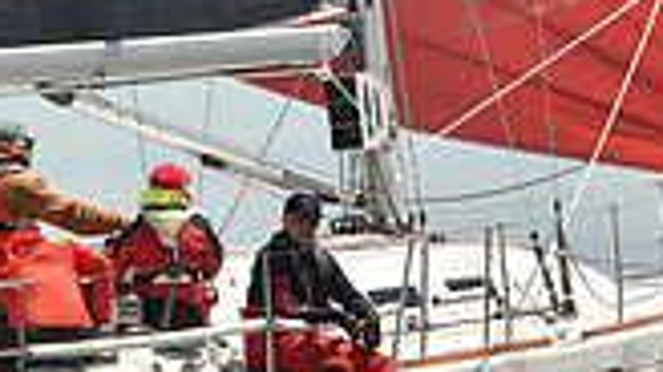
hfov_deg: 4.0
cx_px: 243
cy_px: 196
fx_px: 9434
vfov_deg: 2.3
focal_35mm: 537
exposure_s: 1/800
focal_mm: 145
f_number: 11
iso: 320
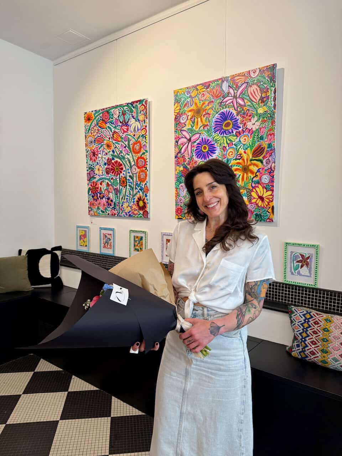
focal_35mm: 24
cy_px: 228
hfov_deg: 56.8
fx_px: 316
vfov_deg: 71.6
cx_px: 171
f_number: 1.8
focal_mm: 6.8
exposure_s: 1/50
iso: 100
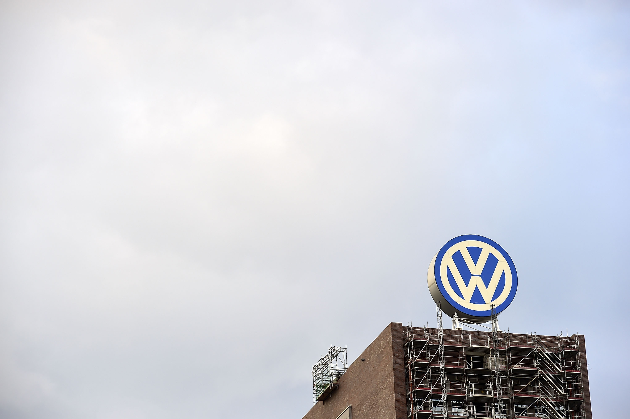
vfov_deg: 11.2
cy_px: 210
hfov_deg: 16.8
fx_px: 2134
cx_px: 315
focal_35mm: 122
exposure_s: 1/500
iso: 320
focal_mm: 122
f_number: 5.6
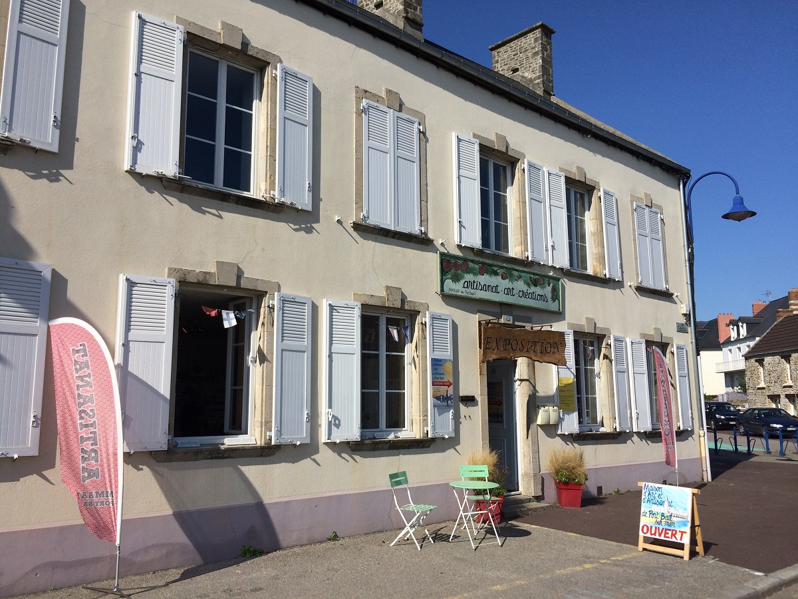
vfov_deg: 48.2
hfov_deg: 61.7
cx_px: 399
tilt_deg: +7.3
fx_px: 669
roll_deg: +0.7
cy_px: 300
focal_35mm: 29
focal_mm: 4.15
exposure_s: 1/3425
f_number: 2.2
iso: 32
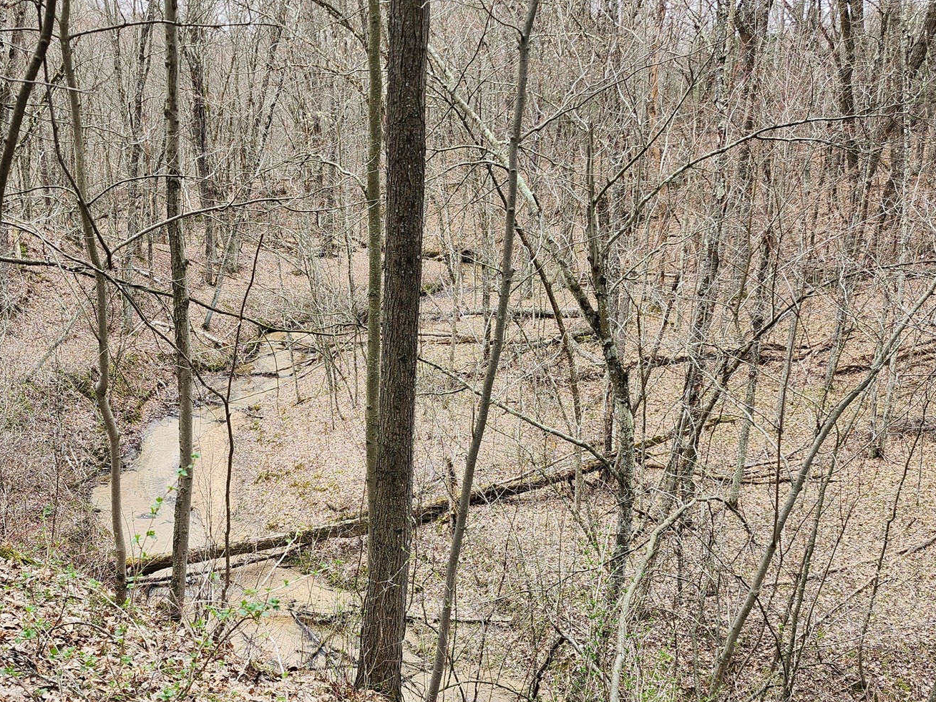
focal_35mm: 36
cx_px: 296
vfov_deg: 39.0
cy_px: 491
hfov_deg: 50.2
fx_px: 973
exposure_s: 1/228
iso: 25
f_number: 1.8
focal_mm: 5.54
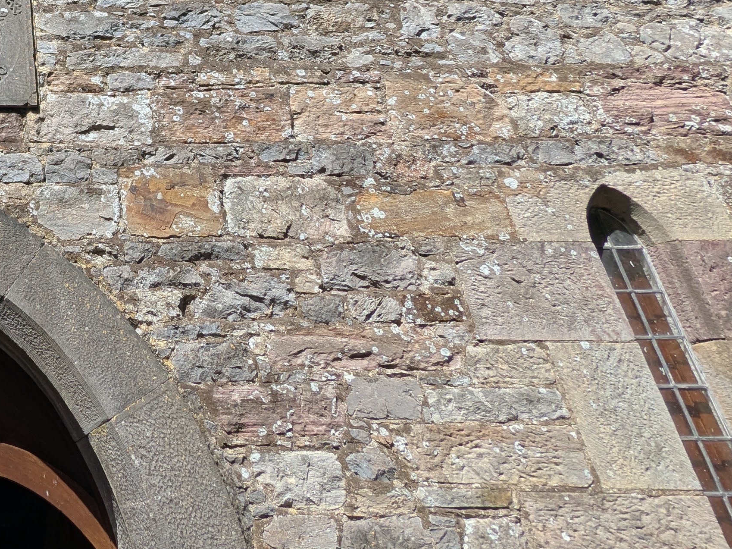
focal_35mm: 38
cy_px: -53
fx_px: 803
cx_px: -50
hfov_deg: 40.6
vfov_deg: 33.1
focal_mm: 2.35
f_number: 2.2
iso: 38
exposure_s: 1/1408
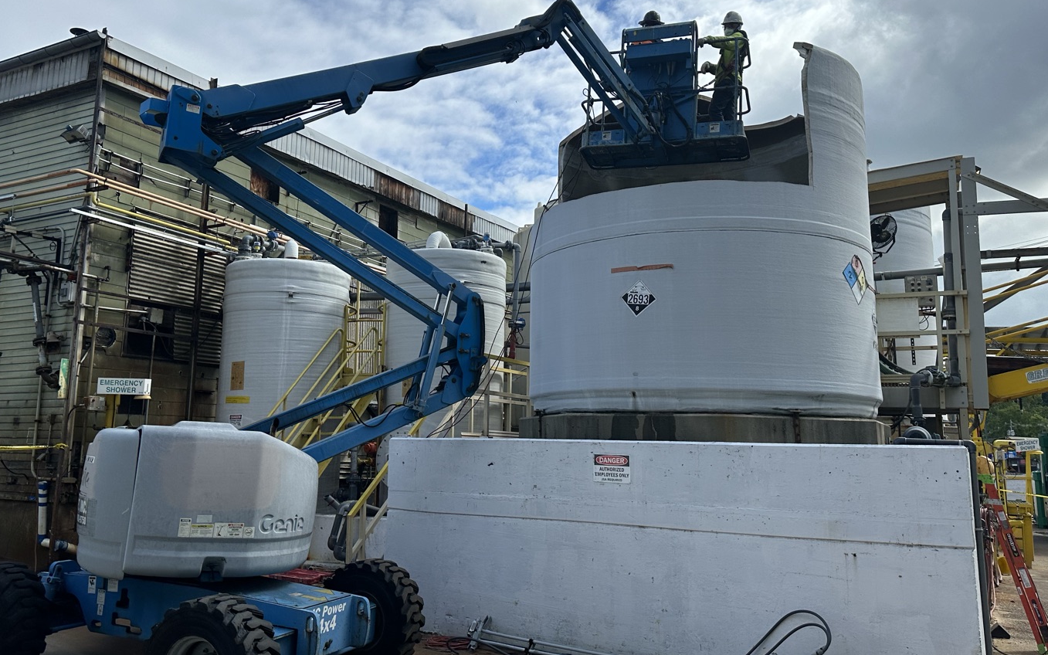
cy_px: 280
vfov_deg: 41.7
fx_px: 857
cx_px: 488
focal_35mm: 30
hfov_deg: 62.8
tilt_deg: +9.7
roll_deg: -0.8
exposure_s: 1/7042
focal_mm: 6.86
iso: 80
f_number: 1.78
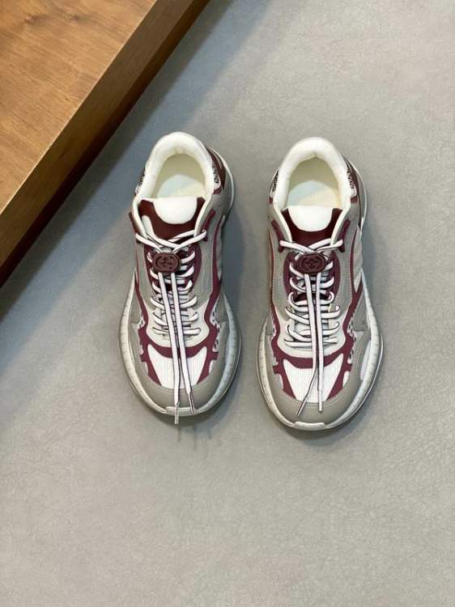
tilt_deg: -72.4
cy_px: 304
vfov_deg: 36.8
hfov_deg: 28.0
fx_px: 912
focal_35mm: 52
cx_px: 228
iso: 125
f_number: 2
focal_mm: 6
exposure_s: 1/100
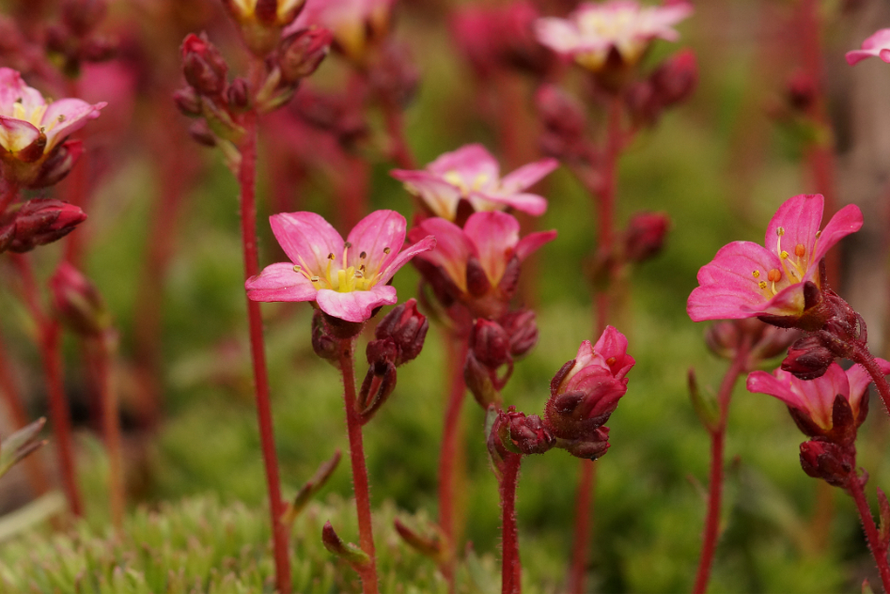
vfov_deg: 7.2
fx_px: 4698
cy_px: 219
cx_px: 346
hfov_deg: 10.8
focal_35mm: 190
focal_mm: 100
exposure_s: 1/160
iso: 500
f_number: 8
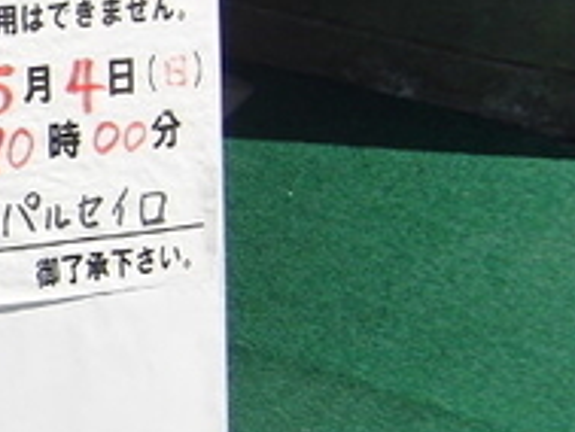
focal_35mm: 127
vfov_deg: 11.7
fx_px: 2111
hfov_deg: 13.4
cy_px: 219
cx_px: -566
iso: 100
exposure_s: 1/320
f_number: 7.9
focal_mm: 5.2
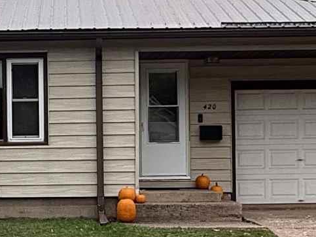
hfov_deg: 21.6
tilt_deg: -1.6
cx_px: 44
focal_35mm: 89
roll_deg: +0.5
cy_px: 173
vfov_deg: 16.5
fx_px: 812
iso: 50
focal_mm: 2.22
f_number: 2.2
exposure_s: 1/1050
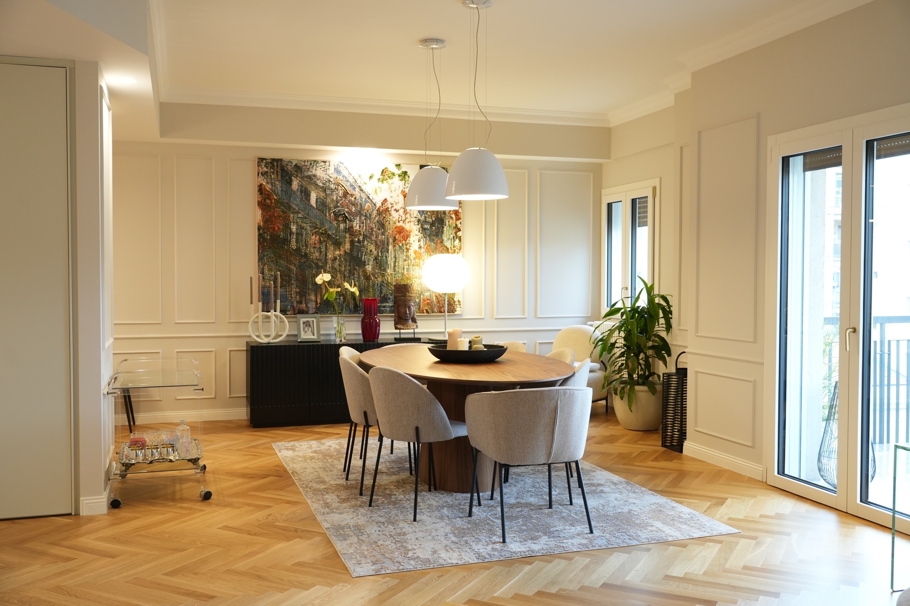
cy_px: 303
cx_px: 455
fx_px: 834
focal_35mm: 33
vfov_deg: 40.0
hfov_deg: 57.2
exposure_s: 1/40
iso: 1000
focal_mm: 33
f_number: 4.5
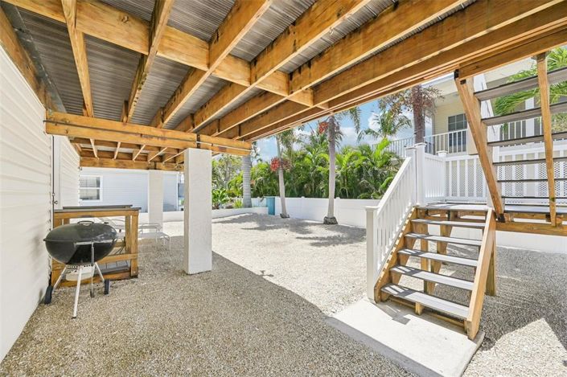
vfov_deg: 81.1
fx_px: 220
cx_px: 284
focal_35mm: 14
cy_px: 188
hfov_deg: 104.3
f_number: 8
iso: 400
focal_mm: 14
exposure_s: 1/640
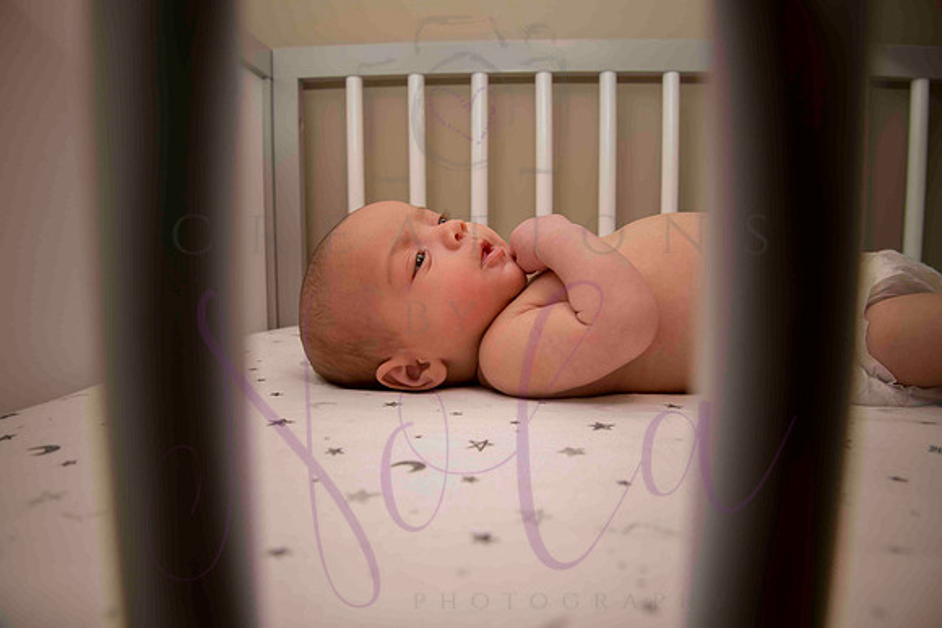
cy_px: 314
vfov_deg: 53.2
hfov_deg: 73.7
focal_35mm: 24
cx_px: 471
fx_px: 628
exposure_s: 1/200
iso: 800
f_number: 8
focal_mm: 24
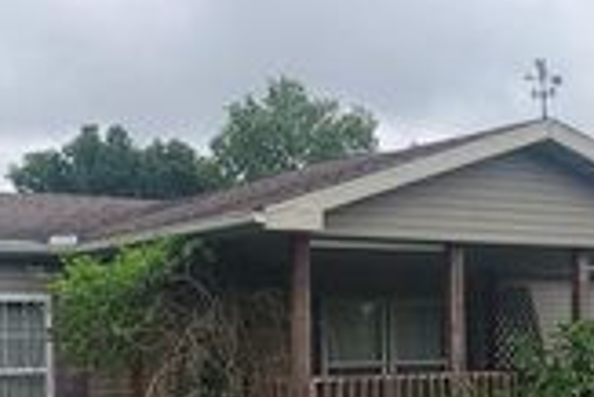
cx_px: 317
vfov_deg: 16.2
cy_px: 392
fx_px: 1371
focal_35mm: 83
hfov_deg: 24.4
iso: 40
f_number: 1.8
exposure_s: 1/2417
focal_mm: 5.4
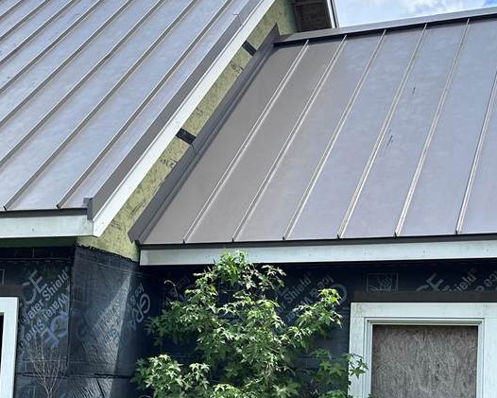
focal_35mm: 57
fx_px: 839
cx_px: 256
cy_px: 316
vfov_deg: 26.2
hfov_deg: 33.0
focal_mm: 6.86
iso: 80
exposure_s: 1/2353
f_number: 1.78
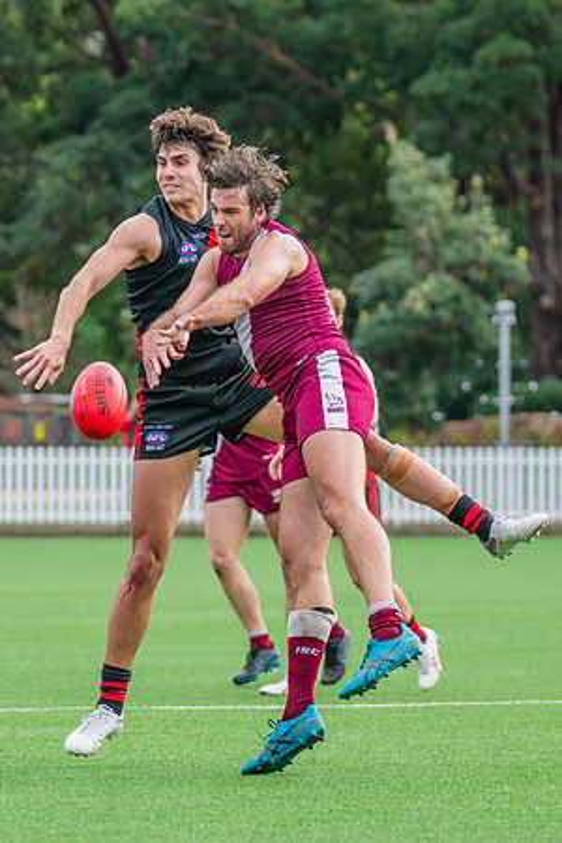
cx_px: 93
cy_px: 304
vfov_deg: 5.5
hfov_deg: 3.7
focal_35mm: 376
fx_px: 8795
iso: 800
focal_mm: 195
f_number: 4.5
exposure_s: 1/1250
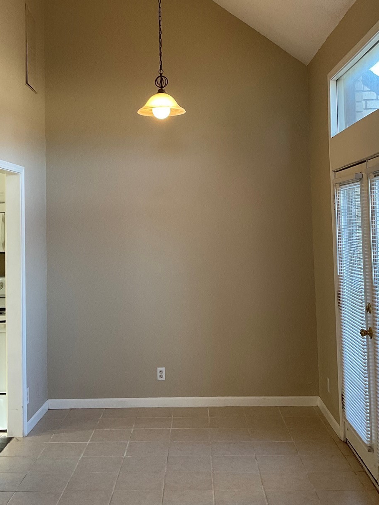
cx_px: 165
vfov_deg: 41.0
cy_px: 191
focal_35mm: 46
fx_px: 671
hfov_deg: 31.5
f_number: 1.8
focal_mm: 3
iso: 50
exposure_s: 1/60
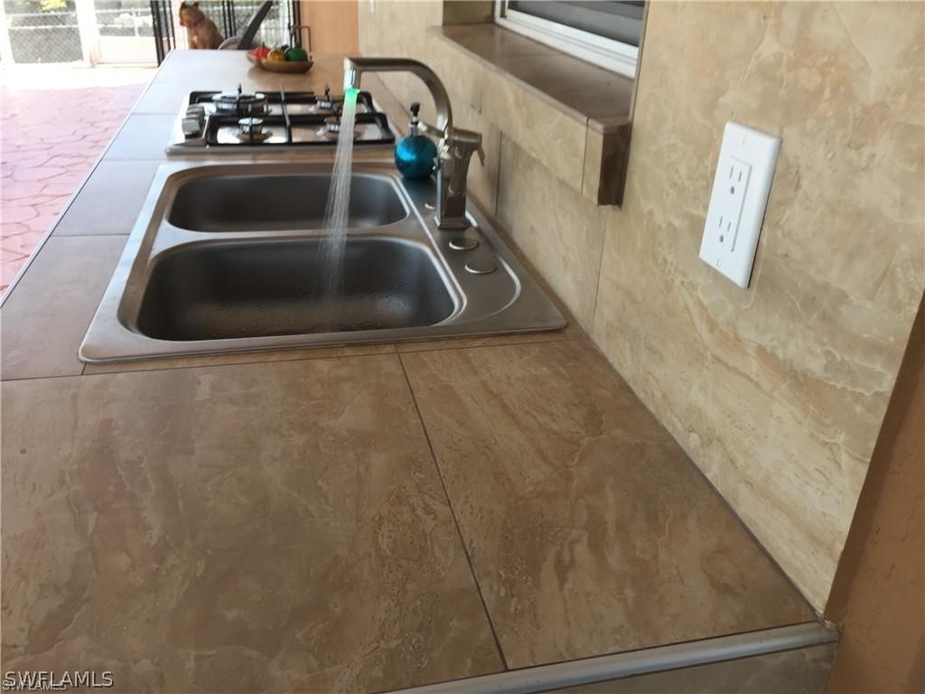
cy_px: 347
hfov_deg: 61.7
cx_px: 462
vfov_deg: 48.2
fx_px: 775
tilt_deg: -28.1
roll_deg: -3.1
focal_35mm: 29
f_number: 2.2
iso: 32
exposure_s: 1/120
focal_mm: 4.15
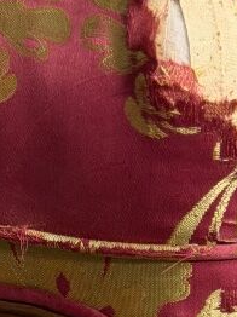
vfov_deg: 8.5
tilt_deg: -16.3
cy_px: 667
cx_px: 405
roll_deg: -5.2
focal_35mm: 220
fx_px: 2012
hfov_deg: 6.6
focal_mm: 6.76
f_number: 1.78
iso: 125
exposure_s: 1/50
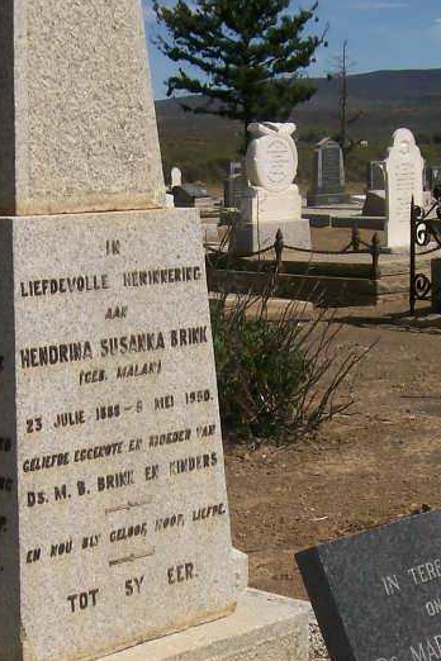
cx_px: 196
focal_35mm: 86
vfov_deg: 23.4
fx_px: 1580
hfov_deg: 15.9
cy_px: 486
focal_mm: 6
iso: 80
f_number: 4.8
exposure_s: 1/1401
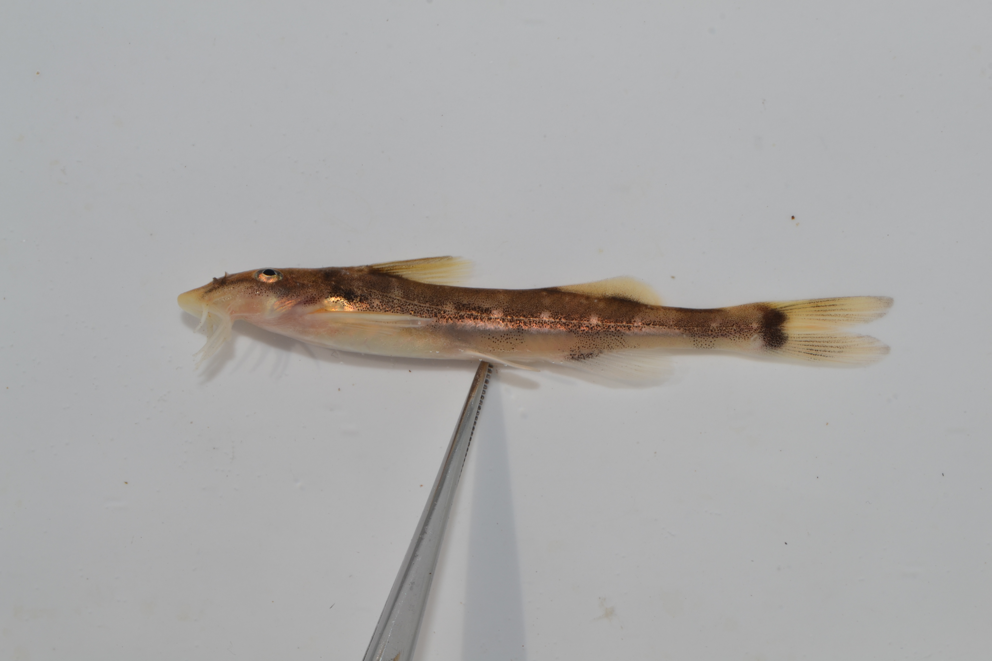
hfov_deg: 29.9
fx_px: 1860
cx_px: 496
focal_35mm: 68
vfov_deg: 20.2
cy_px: 330
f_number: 20
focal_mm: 45
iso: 100
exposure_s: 1/160
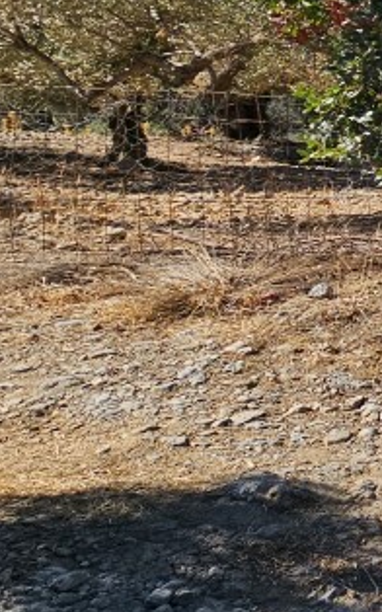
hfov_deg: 13.8
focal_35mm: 45
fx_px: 750
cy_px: 154
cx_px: 994
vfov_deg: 43.0
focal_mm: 2.2
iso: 50
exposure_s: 1/1402
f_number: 2.2
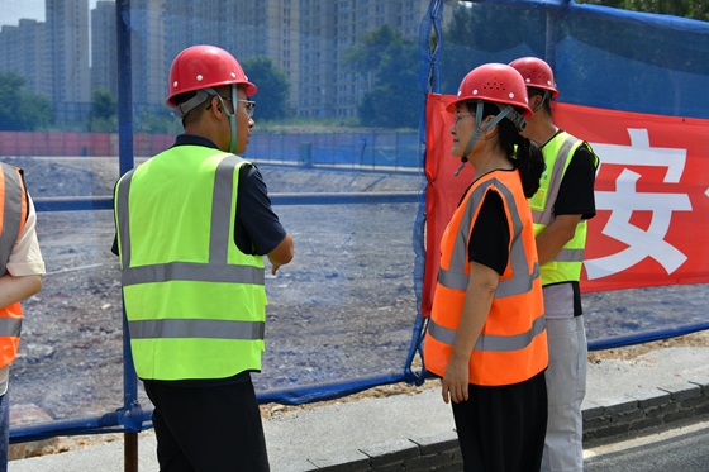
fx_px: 866
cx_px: 354
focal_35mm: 44
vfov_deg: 30.5
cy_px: 236
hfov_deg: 44.5
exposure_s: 1/4000
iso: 500
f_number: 5.6
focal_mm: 44
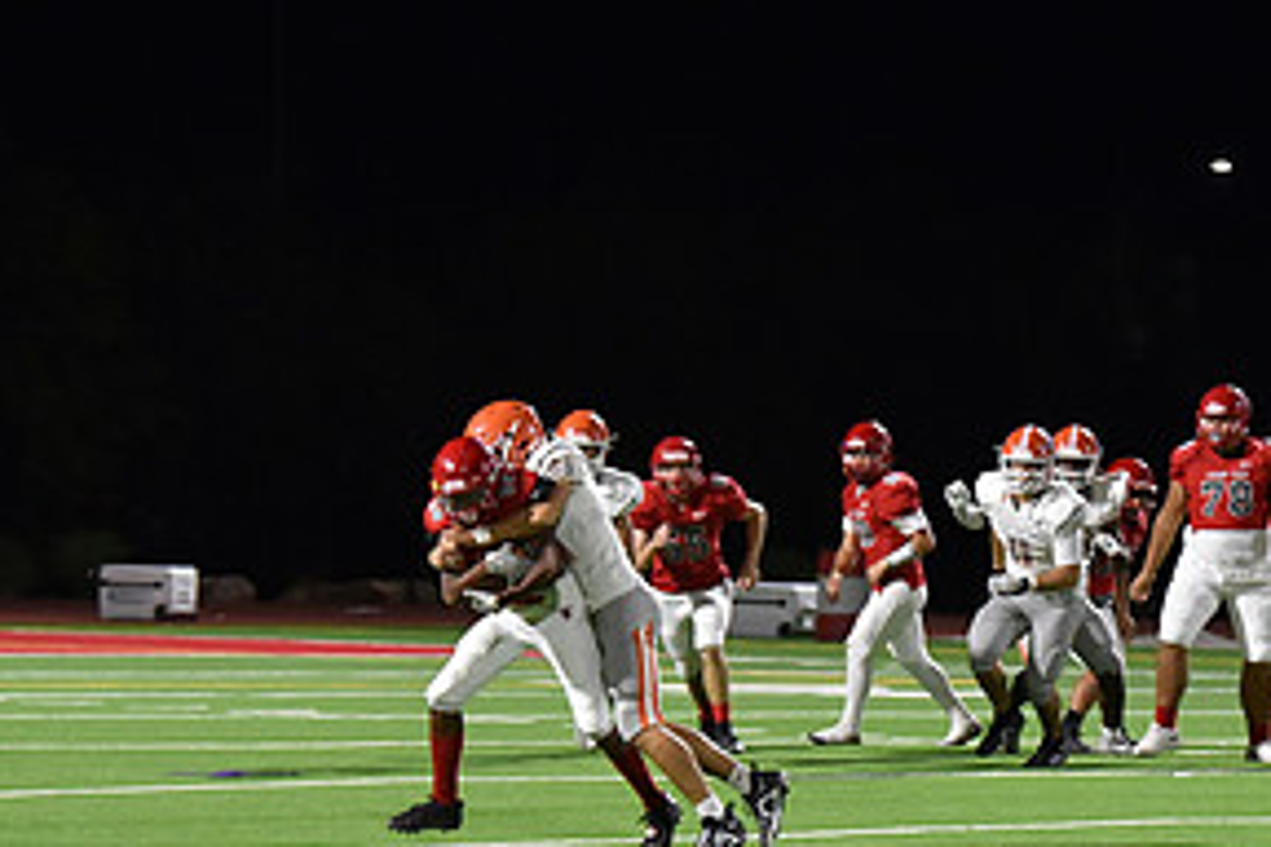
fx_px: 9602
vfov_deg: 5.1
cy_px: 536
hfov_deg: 7.6
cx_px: 658
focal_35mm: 272
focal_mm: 135
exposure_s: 1/500
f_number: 2.8
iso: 3200
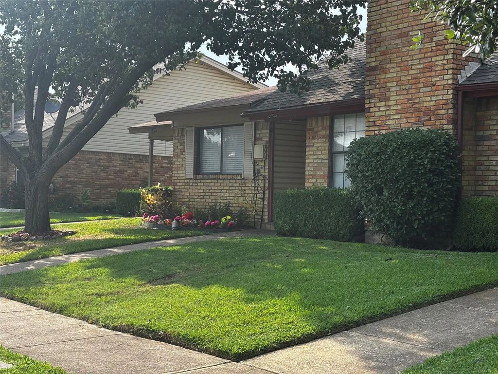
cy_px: 187
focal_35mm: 52
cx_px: 249
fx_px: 748
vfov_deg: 28.0
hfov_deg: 36.8
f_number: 1.6
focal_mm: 5.96
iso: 32
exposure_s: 1/1070
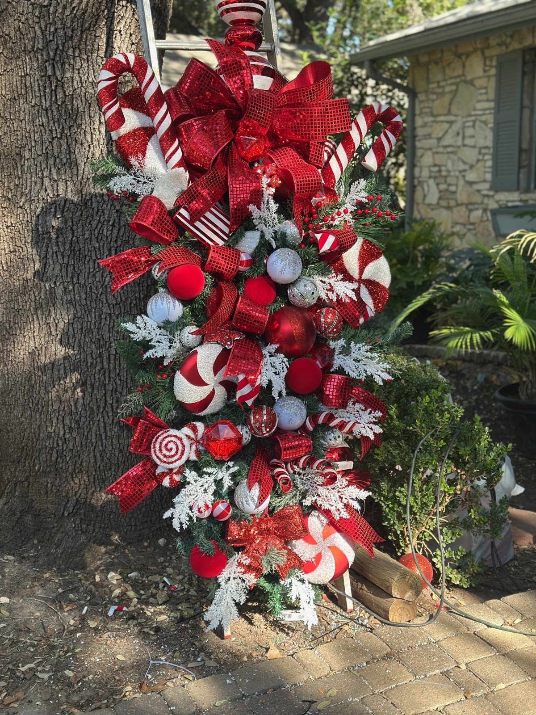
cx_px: 268
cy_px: 358
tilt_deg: -7.7
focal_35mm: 48
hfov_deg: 30.3
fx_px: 991
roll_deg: -0.5
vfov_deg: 39.7
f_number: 1.78
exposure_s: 1/399
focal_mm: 6.86
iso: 80
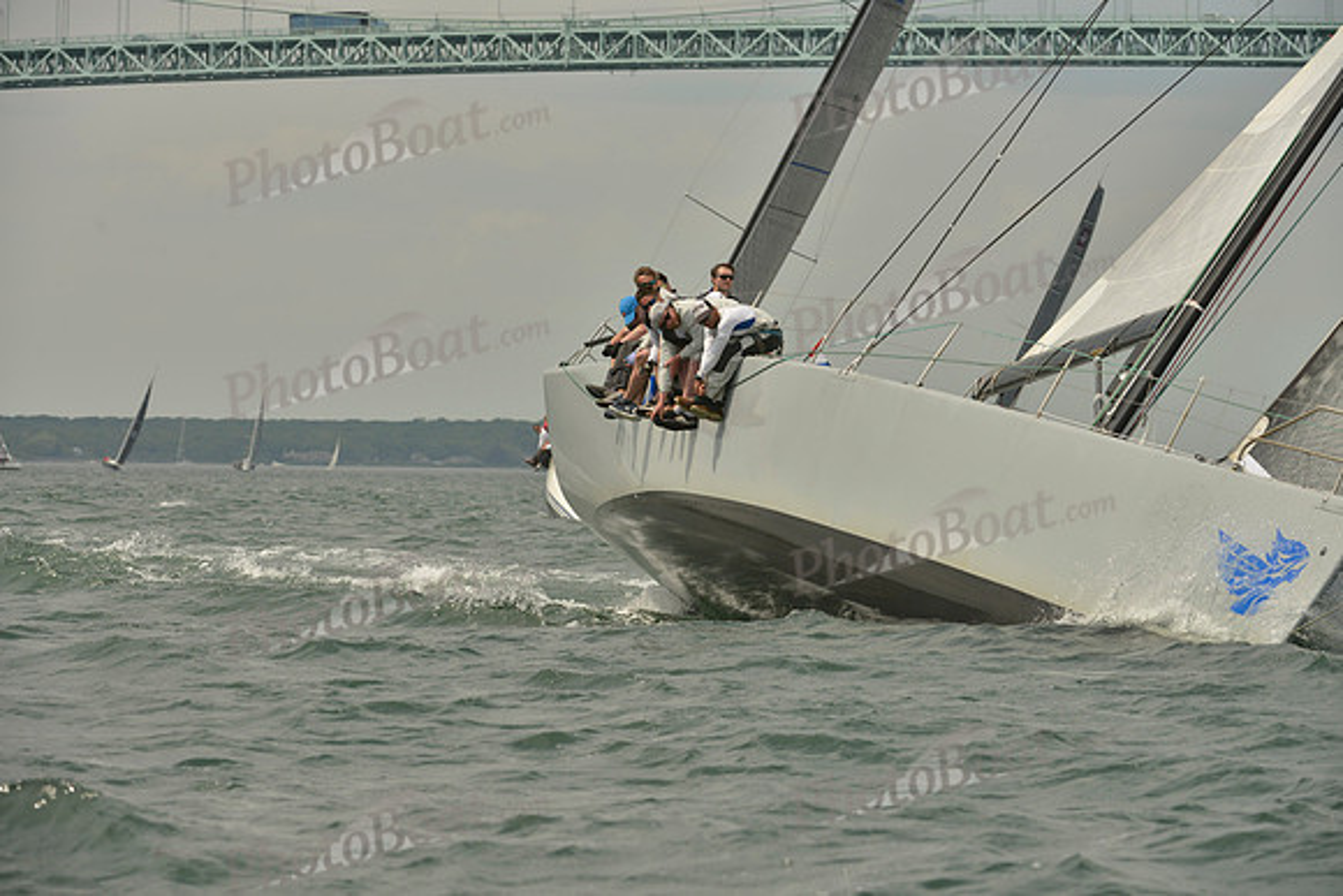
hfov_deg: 10.3
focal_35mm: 200
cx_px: 672
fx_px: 7463
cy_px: 448
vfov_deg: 6.9
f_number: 8
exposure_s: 1/1250
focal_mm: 200
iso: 280
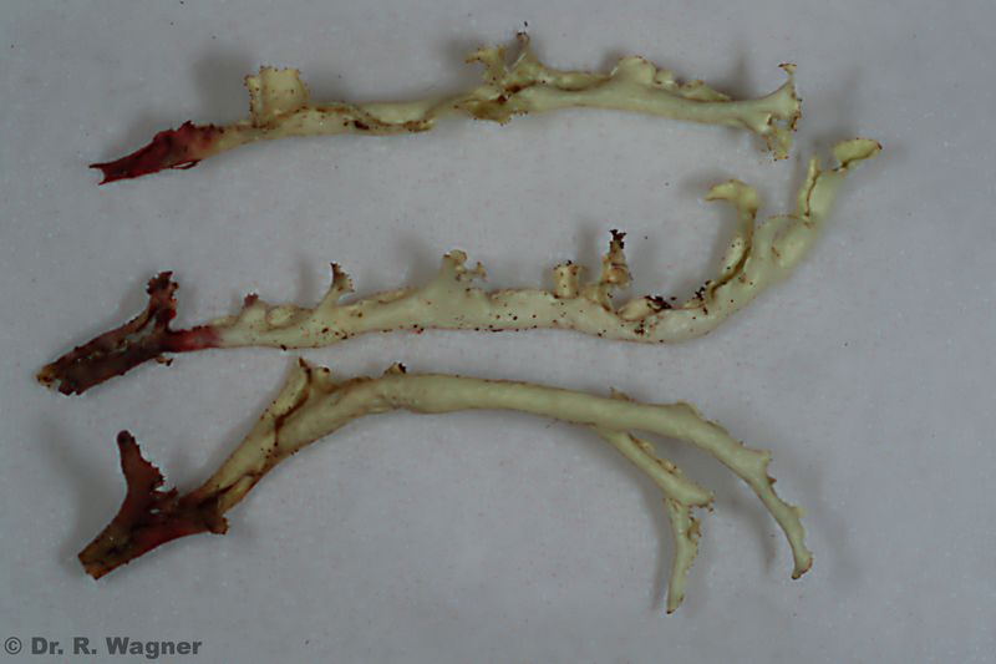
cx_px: 498
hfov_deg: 22.6
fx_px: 2489
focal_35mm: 90
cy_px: 332
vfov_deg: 15.2
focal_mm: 90
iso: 100
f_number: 22
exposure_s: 1/100
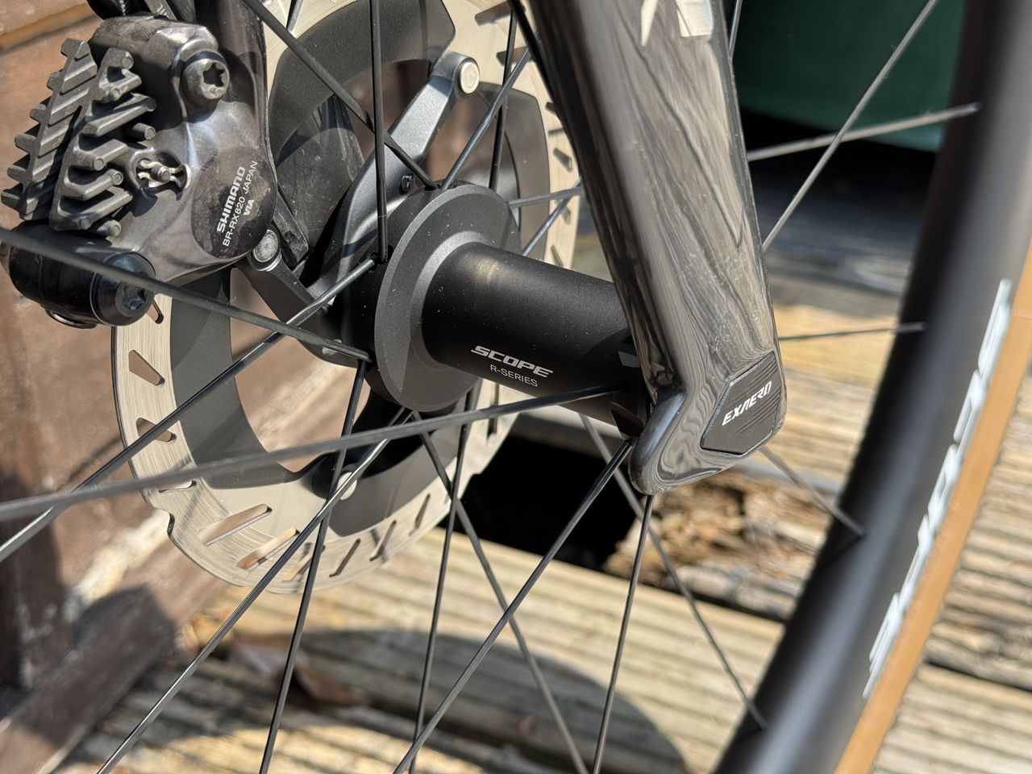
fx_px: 1431
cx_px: 516
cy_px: 387
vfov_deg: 30.3
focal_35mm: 48
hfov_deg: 39.7
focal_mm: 6.76
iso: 64
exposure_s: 1/1114
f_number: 1.78
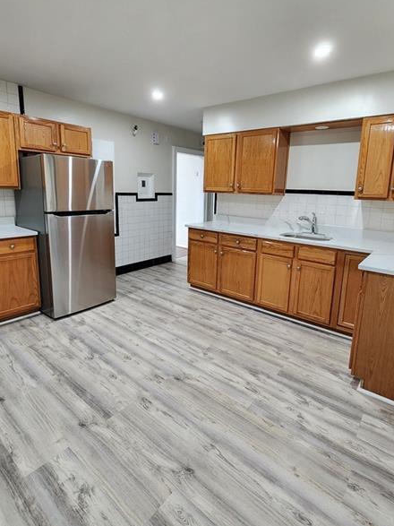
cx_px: 201
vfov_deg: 90.8
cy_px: 238
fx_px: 258
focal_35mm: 17
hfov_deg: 74.7
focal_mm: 2.2
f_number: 2.2
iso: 320
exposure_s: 1/40
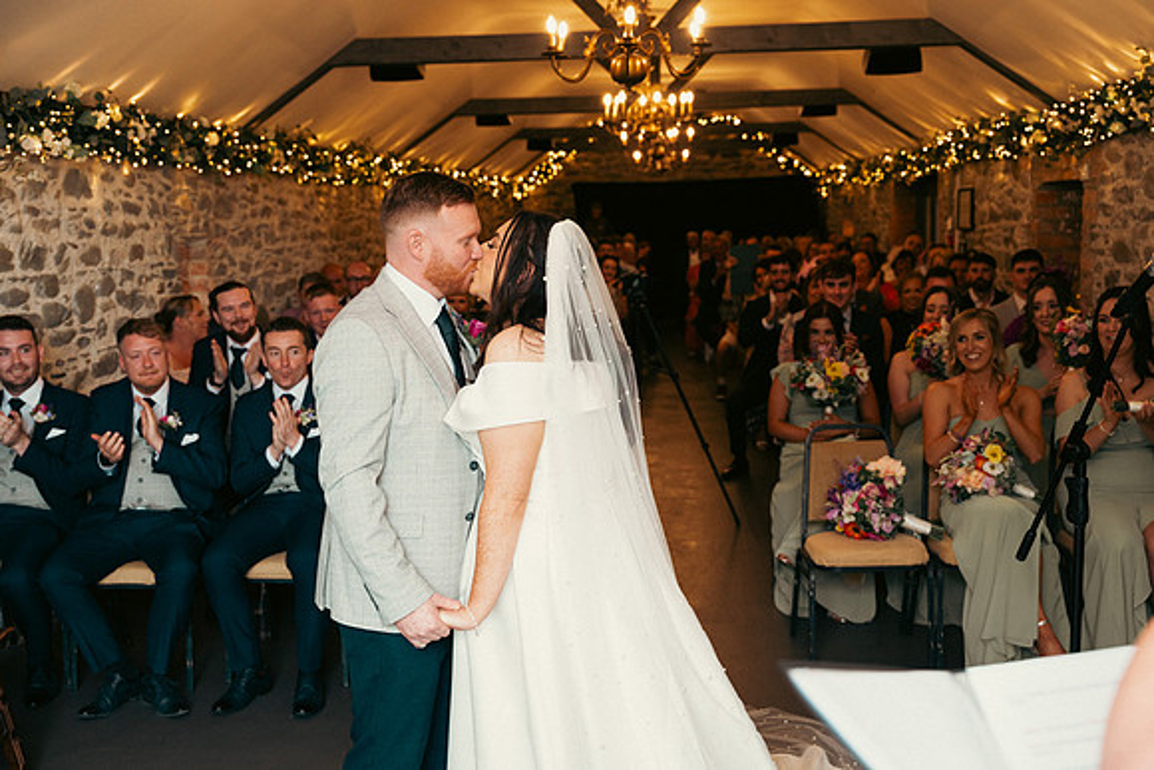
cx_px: 577
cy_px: 385
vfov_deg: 33.4
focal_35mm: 40
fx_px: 1282
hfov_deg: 48.4
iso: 800
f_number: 3.5
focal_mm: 40
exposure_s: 1/160
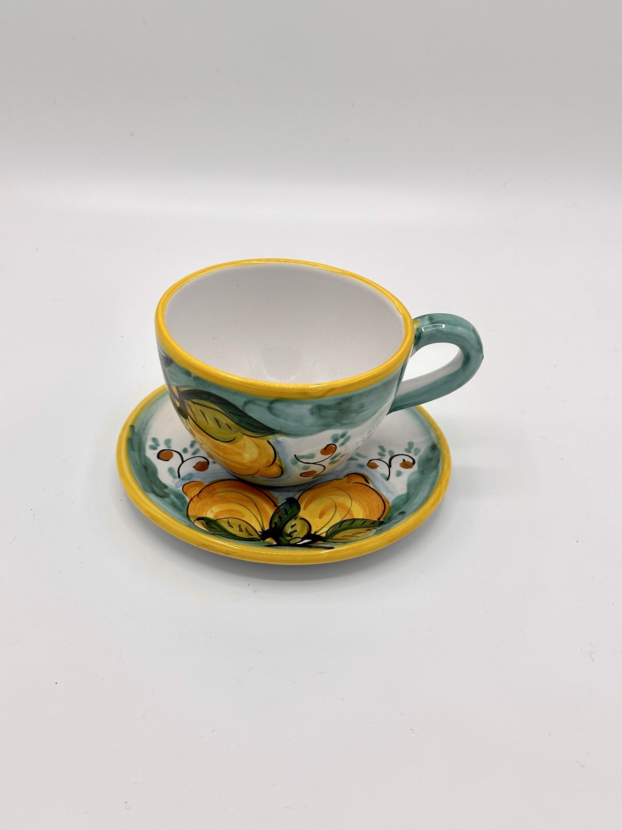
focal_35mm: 48
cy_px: 415
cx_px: 311
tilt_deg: -34.4
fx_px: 1150
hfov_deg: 30.3
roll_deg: -3.0
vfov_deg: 39.7
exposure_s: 1/3367
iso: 64
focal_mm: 6.86
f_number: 1.78
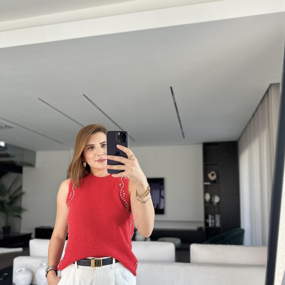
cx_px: 145
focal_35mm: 29
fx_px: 270
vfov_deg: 55.1
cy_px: 175
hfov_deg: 55.6
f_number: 1.78
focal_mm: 6.86
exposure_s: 1/121
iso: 200
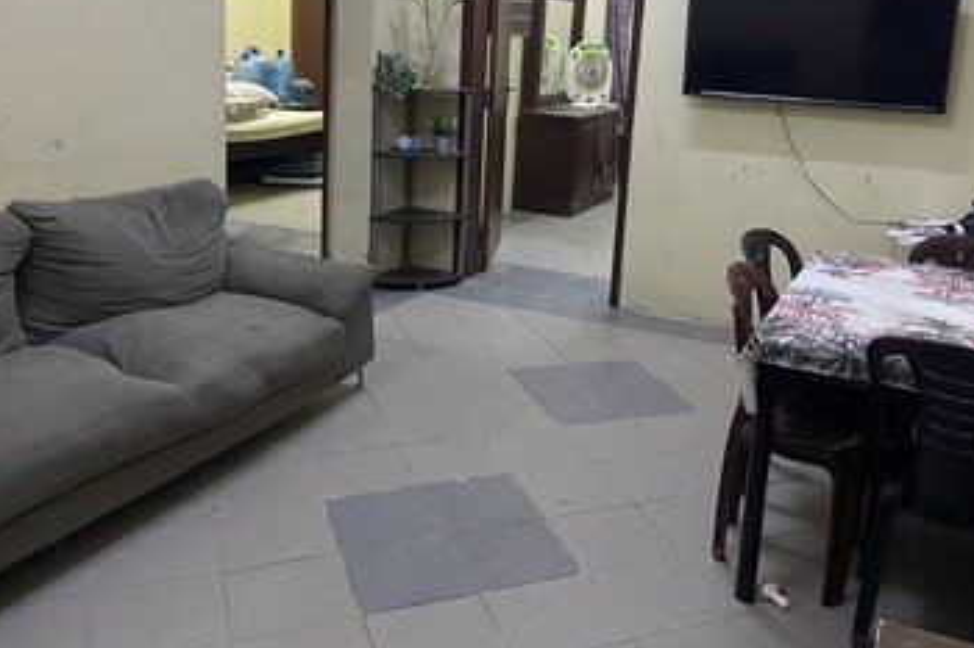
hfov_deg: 55.4
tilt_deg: -10.4
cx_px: 580
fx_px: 919
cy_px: 216
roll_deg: -3.8
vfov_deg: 38.4
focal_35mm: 34
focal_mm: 5.1
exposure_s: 1/30
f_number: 1.6
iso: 500
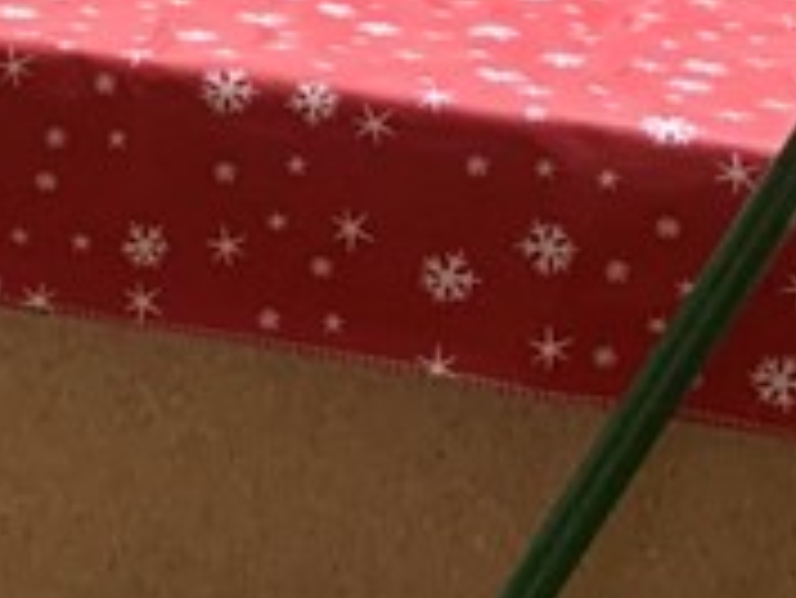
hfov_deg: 11.6
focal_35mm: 150
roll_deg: -1.3
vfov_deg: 9.8
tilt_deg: -12.8
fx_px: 3452
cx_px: -872
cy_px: -40
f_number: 1.8
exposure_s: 1/60
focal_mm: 4.25
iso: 250
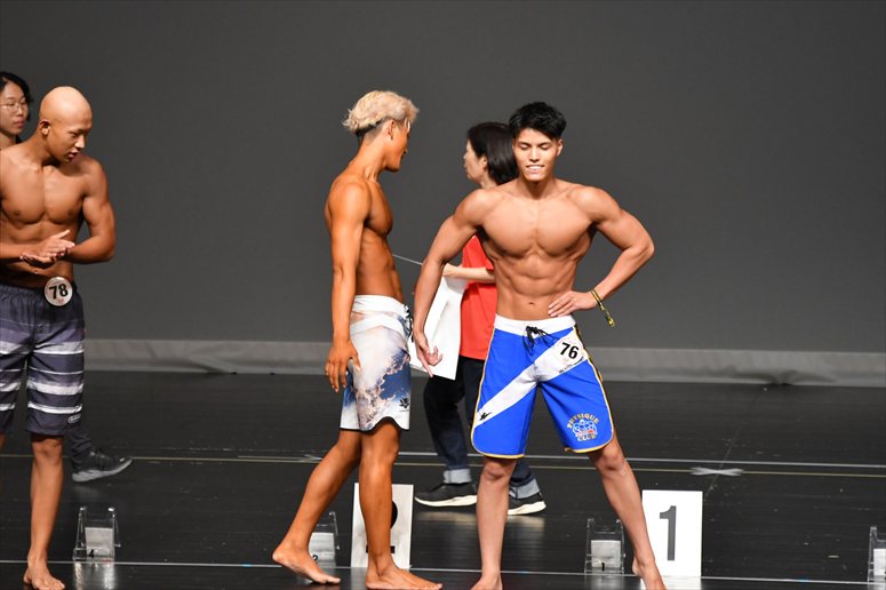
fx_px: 7749
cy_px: 295
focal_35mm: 315
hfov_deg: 6.5
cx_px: 443
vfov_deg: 4.4
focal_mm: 210
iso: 2500
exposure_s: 1/400
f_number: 5.6
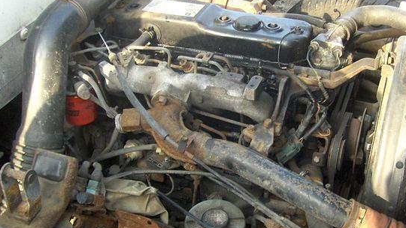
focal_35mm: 53
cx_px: 239
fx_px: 571
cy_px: 124
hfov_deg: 39.0
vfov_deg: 22.6
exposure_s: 1/126
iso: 200
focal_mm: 6.5
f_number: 3.5
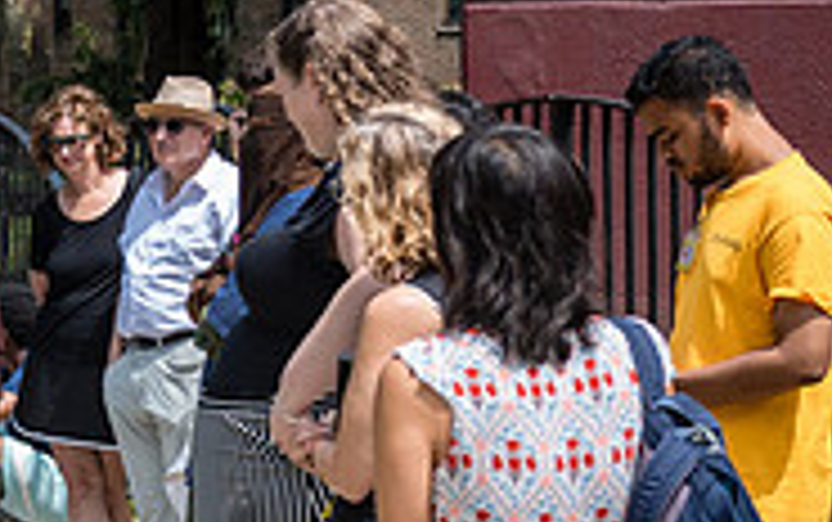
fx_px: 3790
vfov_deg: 7.9
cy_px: 286
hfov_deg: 12.0
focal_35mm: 167
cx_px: -425
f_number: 4.5
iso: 200
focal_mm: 48
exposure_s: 1/800
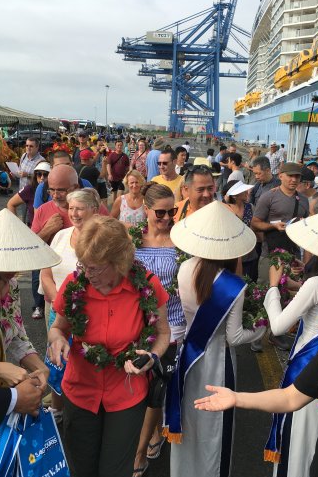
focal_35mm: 42
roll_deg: -1.5
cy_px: 245
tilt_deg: -10.4
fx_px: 556
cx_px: 184
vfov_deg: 46.4
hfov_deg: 31.8
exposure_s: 1/1099
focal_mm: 4.15
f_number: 2.2
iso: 25
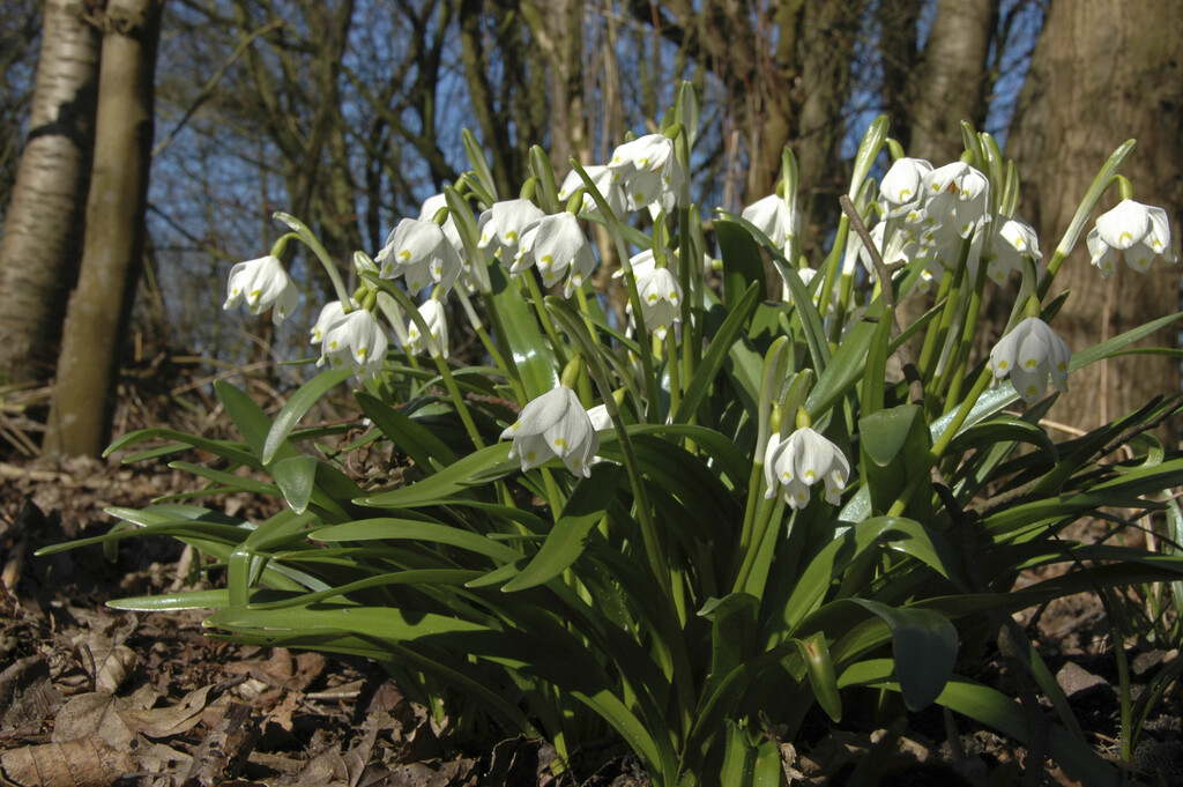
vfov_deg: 23.7
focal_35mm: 57
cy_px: 394
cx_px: 592
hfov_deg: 35.1
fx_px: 1872
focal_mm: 38
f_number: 20
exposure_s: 1/60
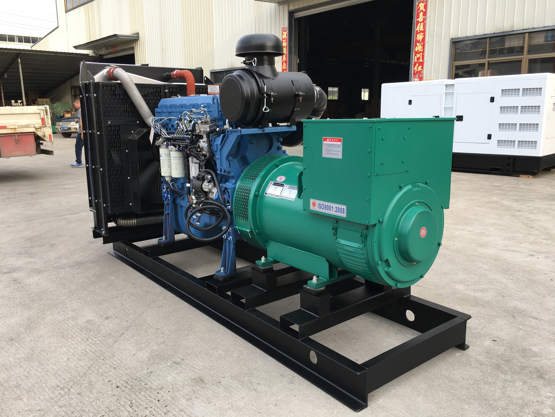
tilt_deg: -10.4
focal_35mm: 29
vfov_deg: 48.2
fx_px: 465
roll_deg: +0.2
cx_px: 278
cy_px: 208
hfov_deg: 61.7
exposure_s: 1/127
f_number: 2.2
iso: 25
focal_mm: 4.15
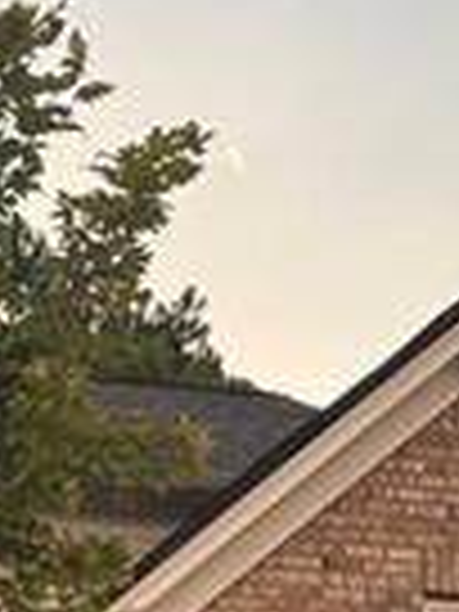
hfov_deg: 9.8
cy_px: 981
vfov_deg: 12.6
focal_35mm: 147
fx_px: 2599
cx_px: -220
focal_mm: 5.96
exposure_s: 1/121
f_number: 1.6
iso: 64
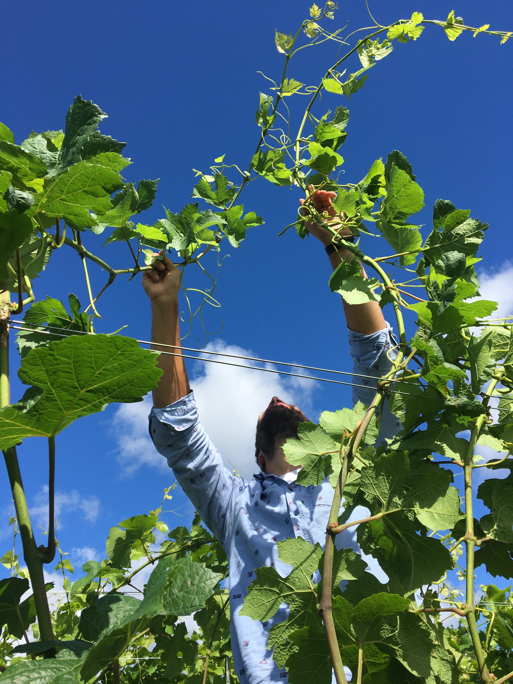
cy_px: 342
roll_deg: +8.5
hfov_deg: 48.2
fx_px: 573
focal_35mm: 29
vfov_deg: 61.7
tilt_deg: +40.1
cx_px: 256
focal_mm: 4.15
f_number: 2.2
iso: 25
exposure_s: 1/1637
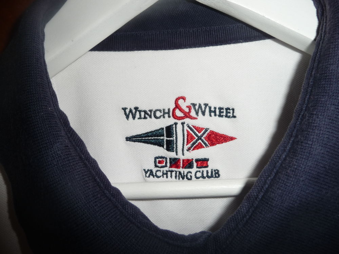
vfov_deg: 49.7
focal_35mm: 28
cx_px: 170
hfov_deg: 63.4
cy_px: 127
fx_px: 274
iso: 100
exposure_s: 1/30
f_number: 3.3
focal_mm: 4.7
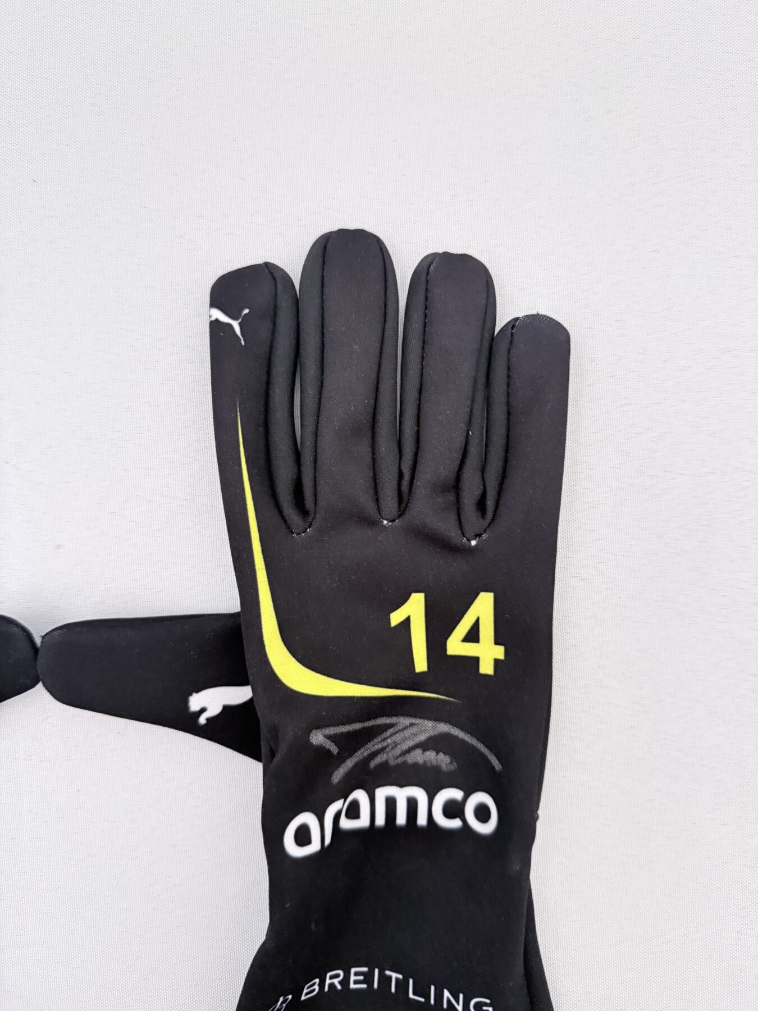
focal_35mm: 24
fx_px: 701
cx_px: 379
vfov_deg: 71.6
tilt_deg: -89.4
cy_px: 506
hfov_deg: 56.8
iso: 640
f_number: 1.78
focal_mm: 6.76
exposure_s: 1/33
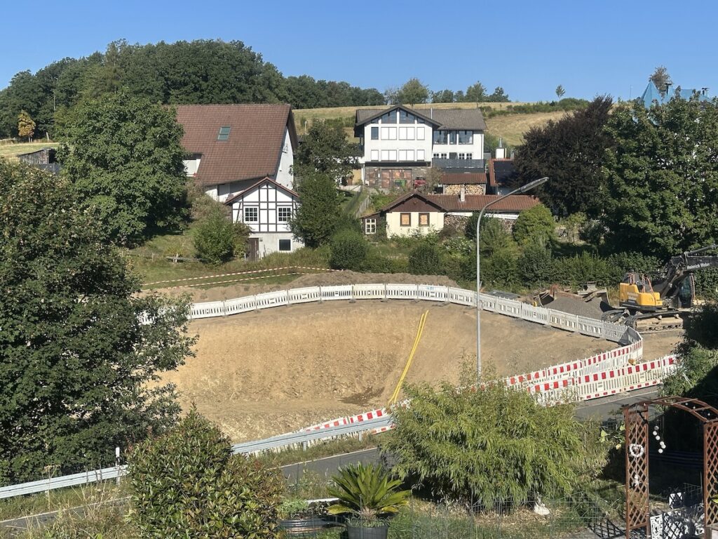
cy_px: 270
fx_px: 996
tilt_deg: -4.4
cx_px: 359
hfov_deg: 39.7
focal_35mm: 48
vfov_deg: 30.3
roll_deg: +0.0
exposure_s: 1/4184
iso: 64
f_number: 1.78
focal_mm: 6.86
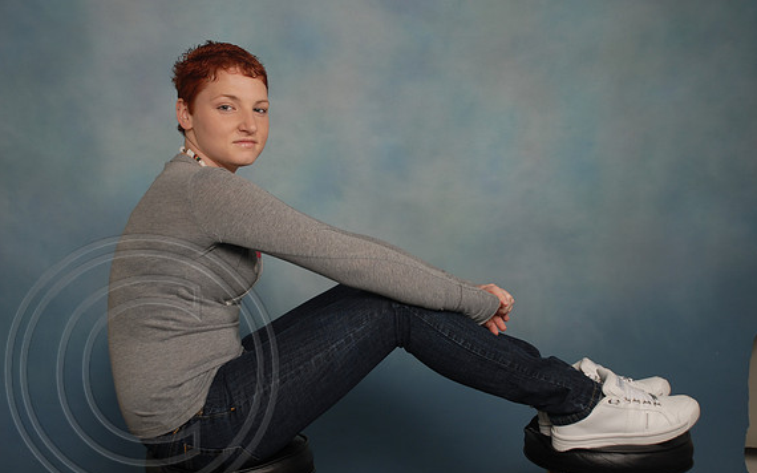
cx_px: 382
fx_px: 1125
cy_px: 236
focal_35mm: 55
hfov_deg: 37.2
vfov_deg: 23.7
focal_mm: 35
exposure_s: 1/125
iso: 100
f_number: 5.6
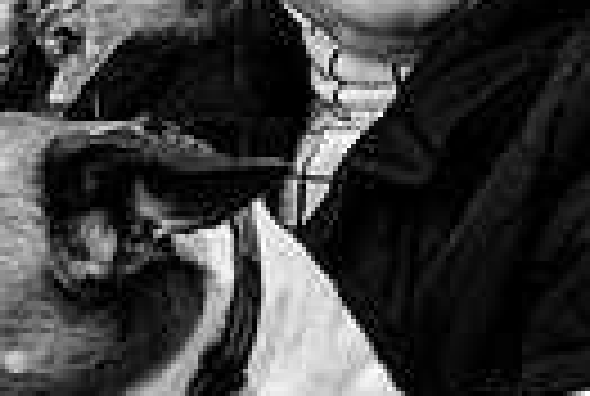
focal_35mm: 177
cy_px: -8
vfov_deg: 7.8
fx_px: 2907
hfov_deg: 11.6
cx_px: 355
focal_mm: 32
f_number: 5
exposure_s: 1/250
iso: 200
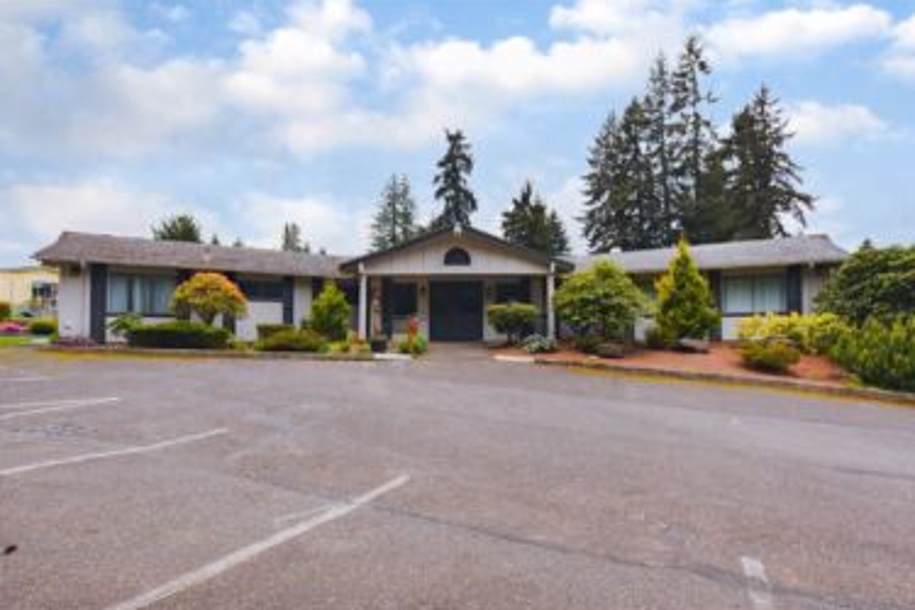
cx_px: 468
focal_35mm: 16
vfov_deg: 73.7
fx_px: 407
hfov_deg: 96.7
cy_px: 323
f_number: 8
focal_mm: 10
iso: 100
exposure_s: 1/250
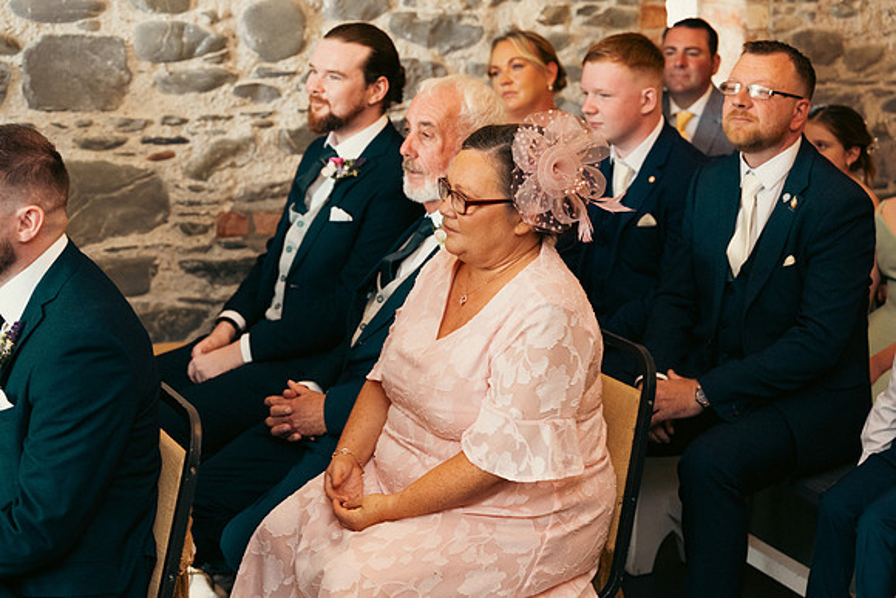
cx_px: 448
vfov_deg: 19.5
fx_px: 1743
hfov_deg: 28.8
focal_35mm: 70
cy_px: 299
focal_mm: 70
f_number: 3.5
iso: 2500
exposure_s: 1/160
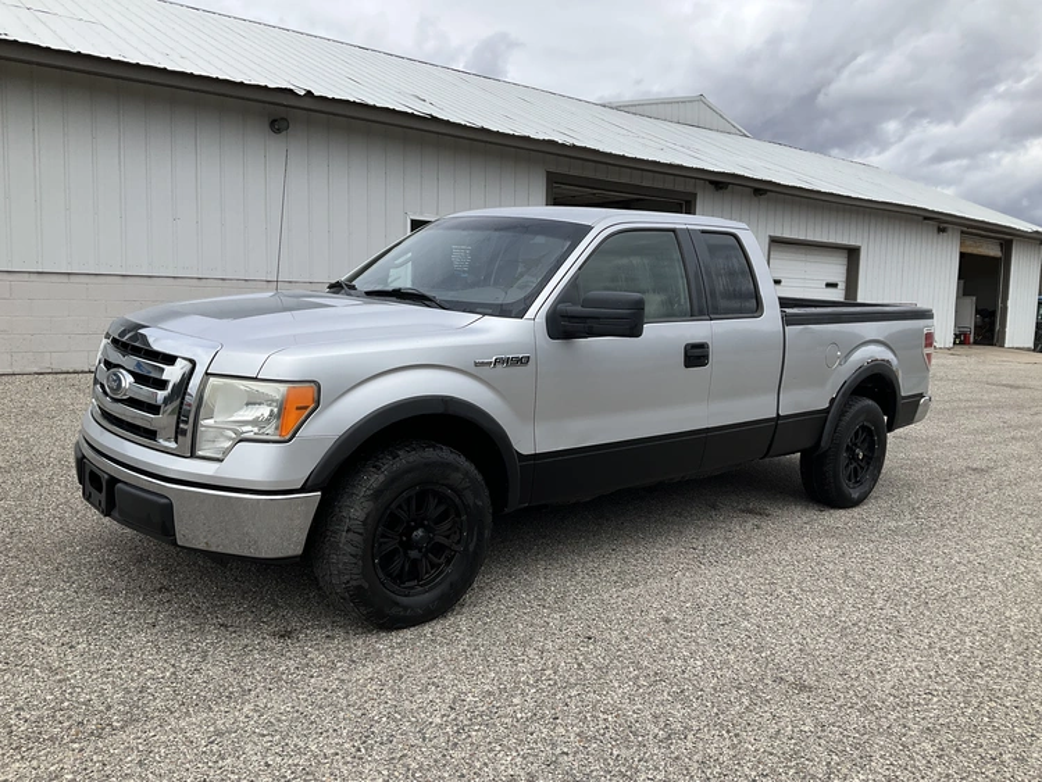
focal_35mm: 29
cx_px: 521
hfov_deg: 61.6
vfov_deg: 48.3
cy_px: 391
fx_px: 873
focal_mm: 3
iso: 25
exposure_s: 1/2227
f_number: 1.8
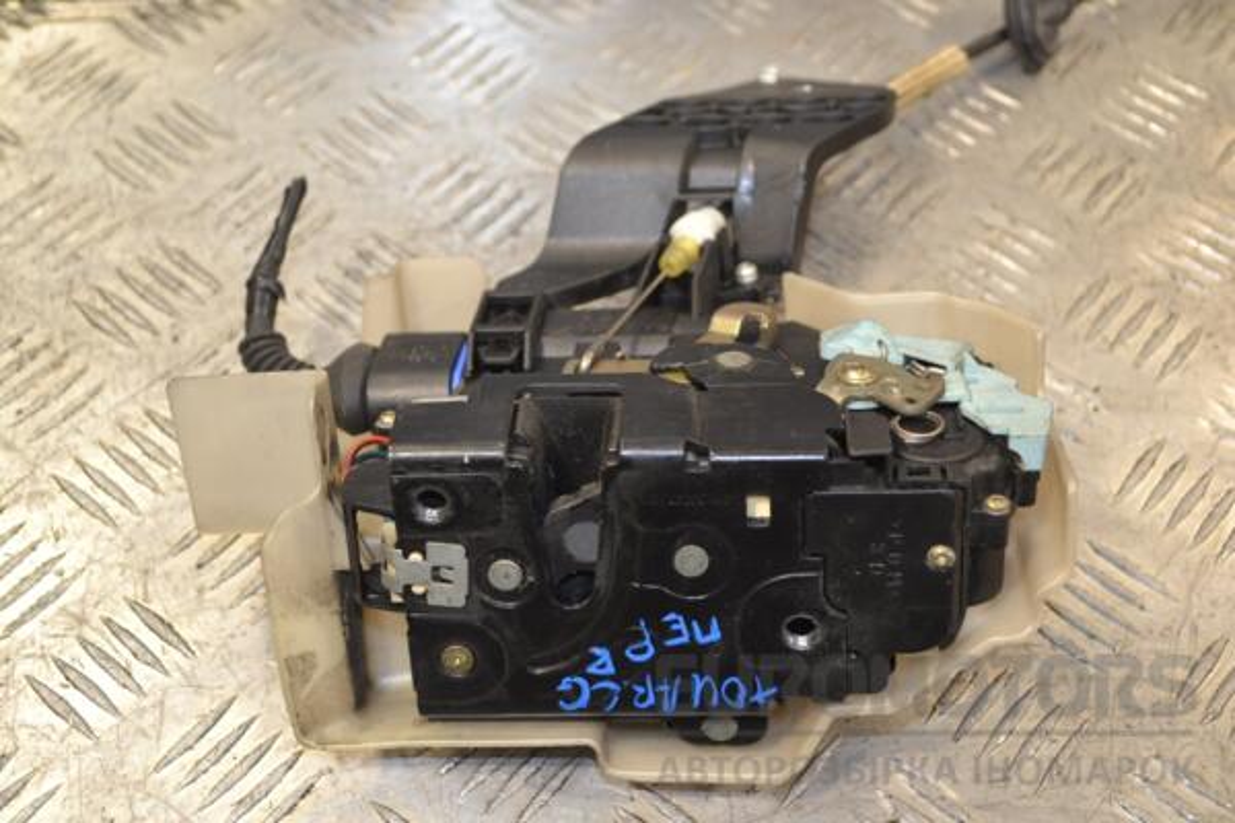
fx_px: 1749
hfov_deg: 38.9
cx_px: 618
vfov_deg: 26.5
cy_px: 412
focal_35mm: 51
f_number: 5
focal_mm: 34
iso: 400
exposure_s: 1/80
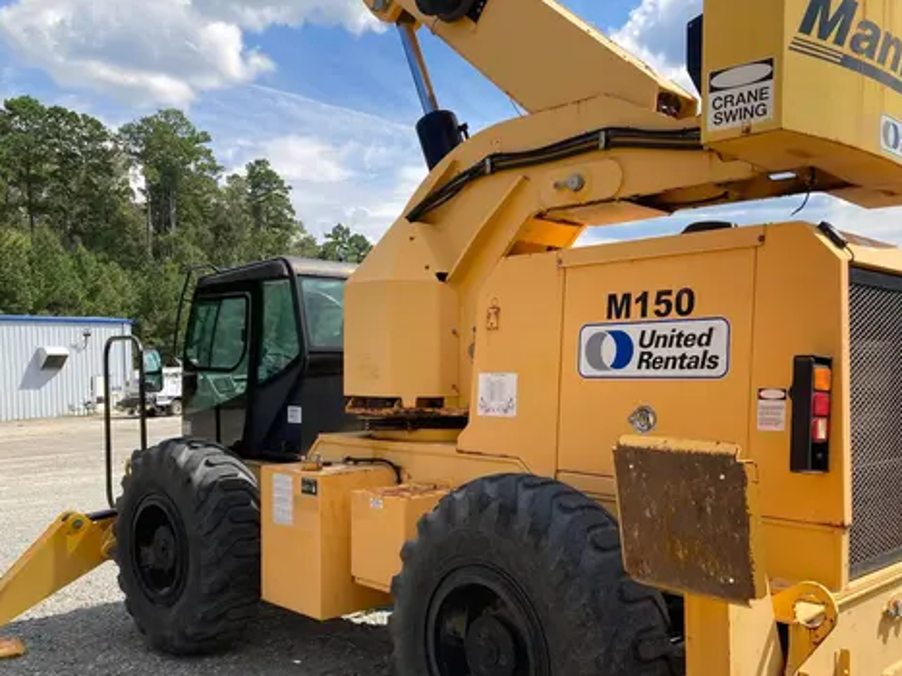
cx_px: 516
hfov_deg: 55.2
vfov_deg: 42.8
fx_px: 860
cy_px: 397
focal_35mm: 33
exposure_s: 1/1245
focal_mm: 3.99
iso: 20
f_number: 1.8
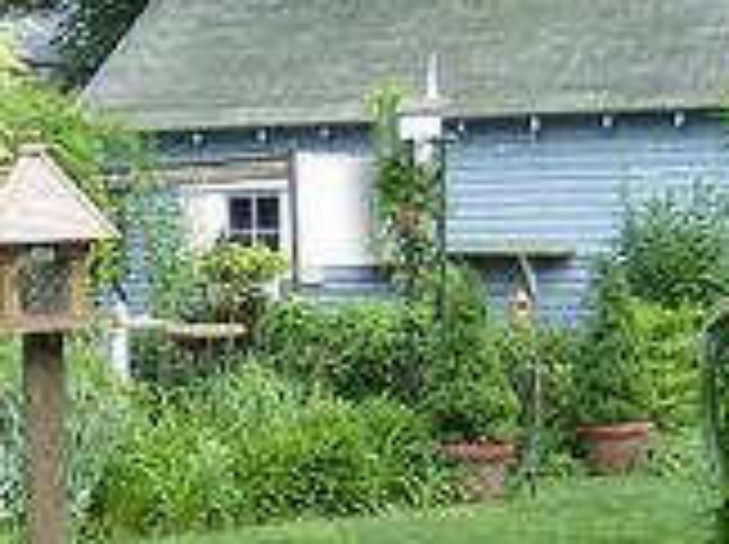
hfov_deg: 19.6
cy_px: 436
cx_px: 54
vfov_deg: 15.0
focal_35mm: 98
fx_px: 2061
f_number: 2.8
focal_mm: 6
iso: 100
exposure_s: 1/127
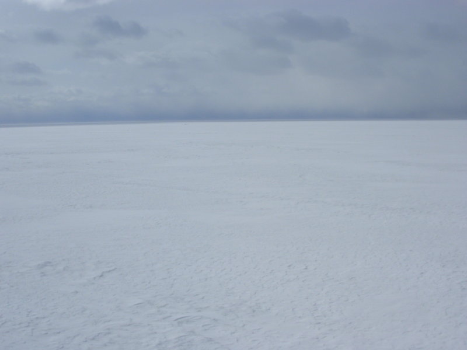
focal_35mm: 38
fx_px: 513
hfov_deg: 49.0
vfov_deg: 37.7
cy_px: 175
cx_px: 234
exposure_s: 1/1933
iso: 50
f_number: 4.9
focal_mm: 6.3
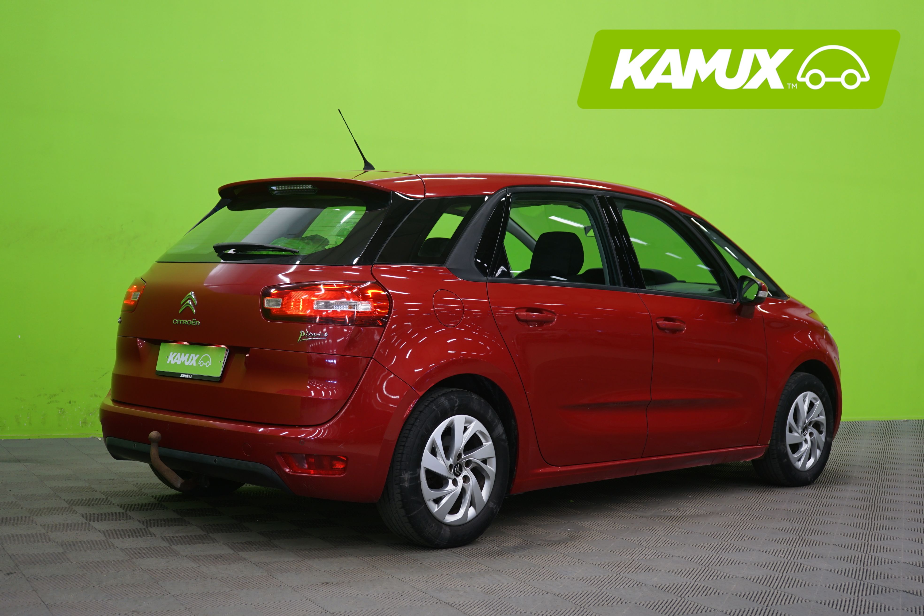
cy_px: 308
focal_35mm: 49
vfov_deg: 27.5
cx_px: 462
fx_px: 1258
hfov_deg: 40.3
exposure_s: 1/8
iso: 400
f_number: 5
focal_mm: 49
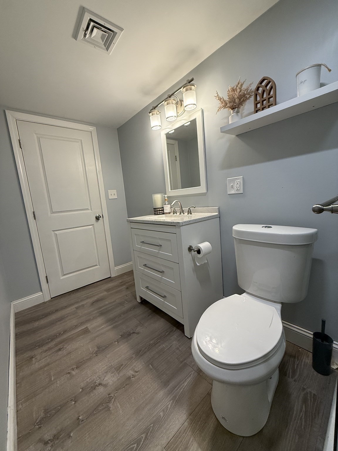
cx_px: 169
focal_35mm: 14
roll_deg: +4.5
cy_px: 226
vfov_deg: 102.1
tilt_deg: -8.5
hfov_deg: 85.7
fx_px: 182
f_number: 2.2
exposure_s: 1/120
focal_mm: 2.22
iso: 200
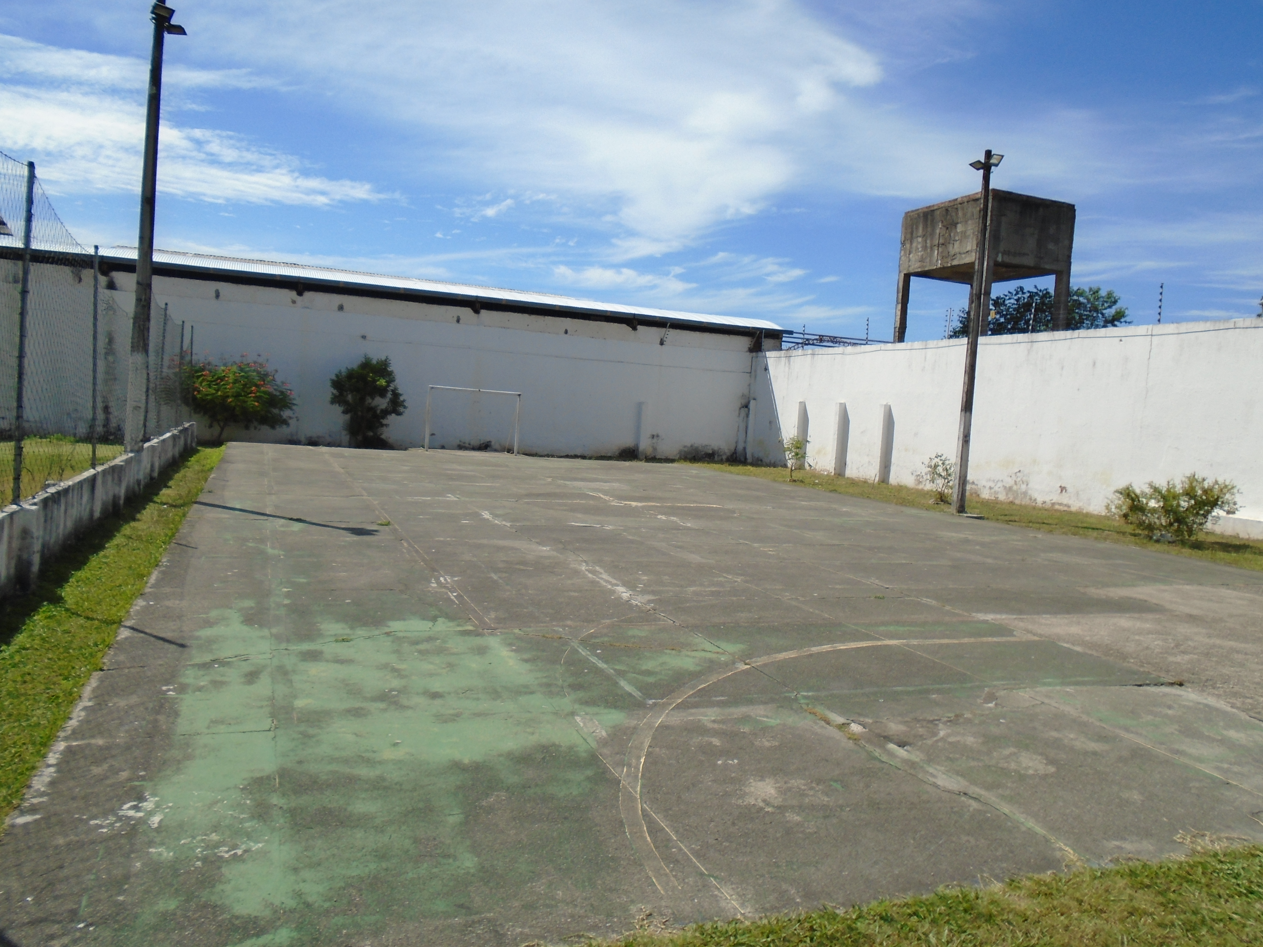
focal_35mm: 26
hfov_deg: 67.3
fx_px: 949
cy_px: 474
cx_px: 632
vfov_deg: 53.1
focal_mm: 4.6
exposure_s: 1/320
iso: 100
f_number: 8
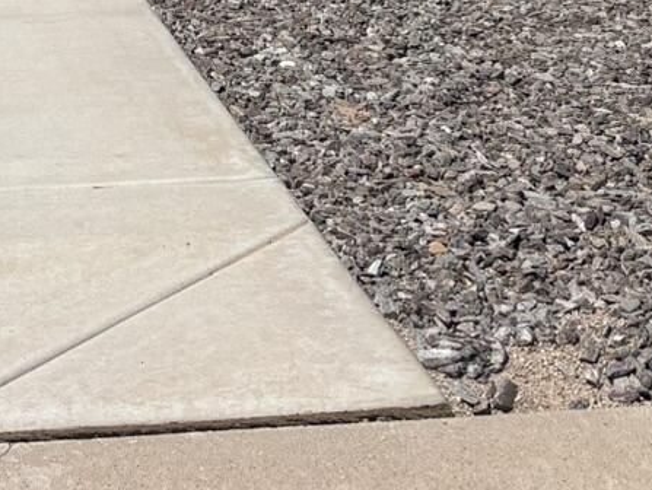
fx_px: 2243
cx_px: 90
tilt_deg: +0.4
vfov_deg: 11.2
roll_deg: -0.2
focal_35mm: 119
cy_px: -513
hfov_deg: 16.4
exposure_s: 1/6711
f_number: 1.6
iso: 50
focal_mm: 5.96
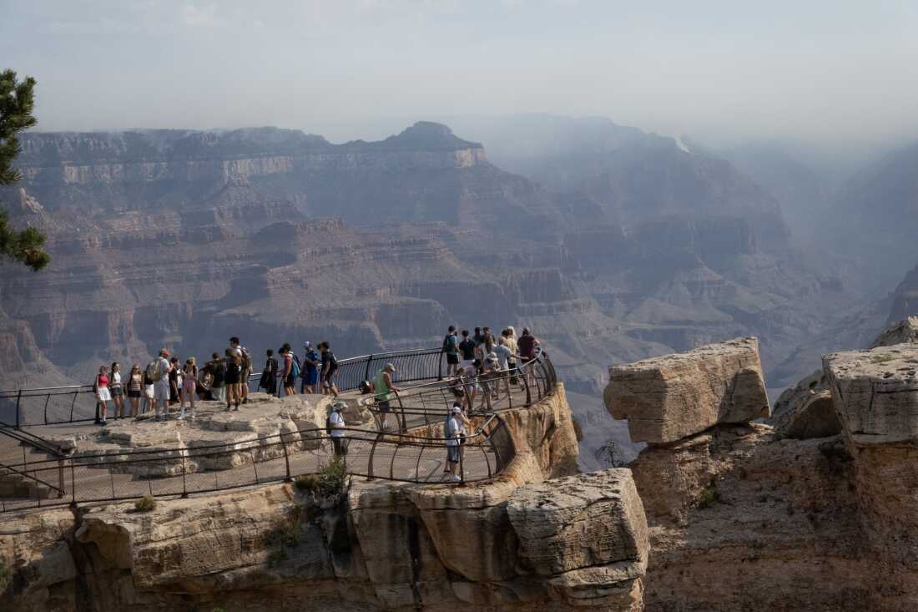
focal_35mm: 89
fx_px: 2269
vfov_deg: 15.4
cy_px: 306
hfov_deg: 22.9
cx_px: 459
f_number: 10
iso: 400
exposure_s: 1/800
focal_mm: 32.7
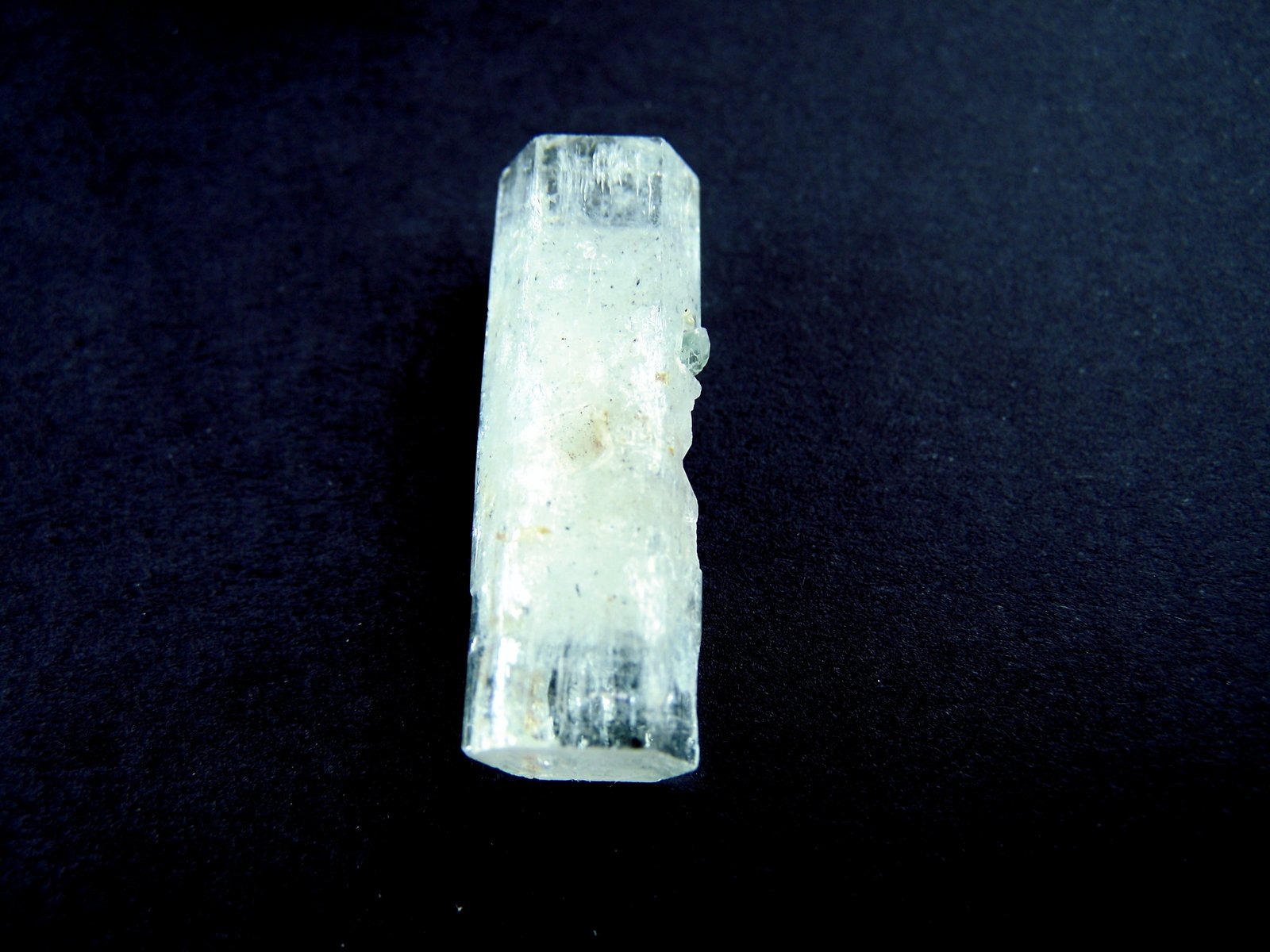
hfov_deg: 49.0
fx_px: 1394
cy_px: 476
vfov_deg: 37.7
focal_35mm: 38
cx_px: 635
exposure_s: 1/50
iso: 64
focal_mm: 6.3
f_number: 2.8
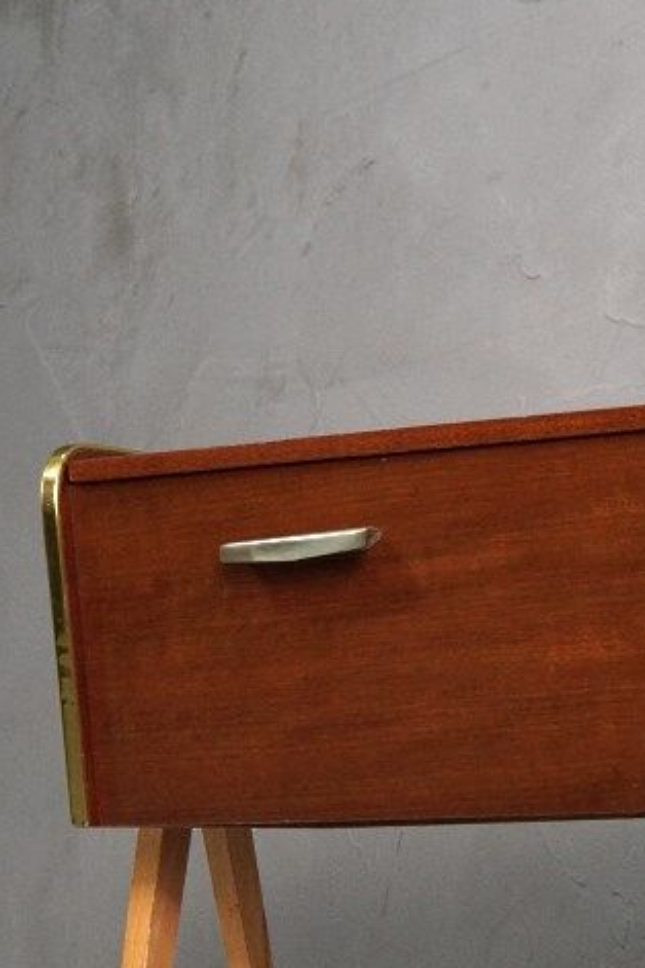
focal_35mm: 80
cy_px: 520
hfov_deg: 16.9
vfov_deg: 25.4
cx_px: 544
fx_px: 2150
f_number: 4
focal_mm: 20
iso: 800
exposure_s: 1/160
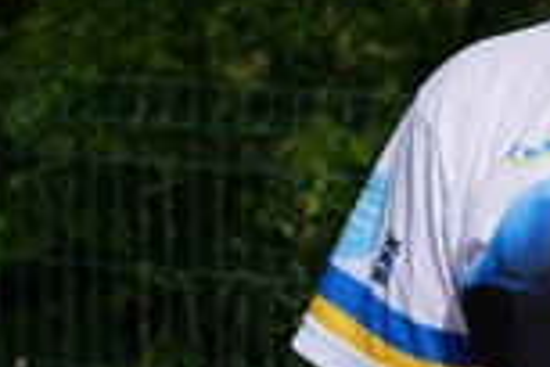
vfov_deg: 12.3
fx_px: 1680
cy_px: -31
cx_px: 672
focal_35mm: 110
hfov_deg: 17.6
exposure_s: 1/3200
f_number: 4
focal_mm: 42
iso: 100
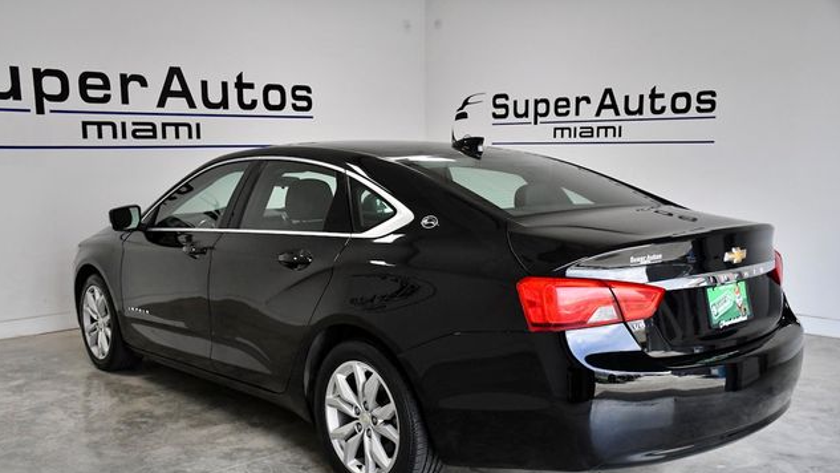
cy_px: 281
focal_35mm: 36
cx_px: 418
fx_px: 802
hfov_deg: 55.3
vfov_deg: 32.7
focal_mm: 23
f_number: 4
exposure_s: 1/2000
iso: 2500
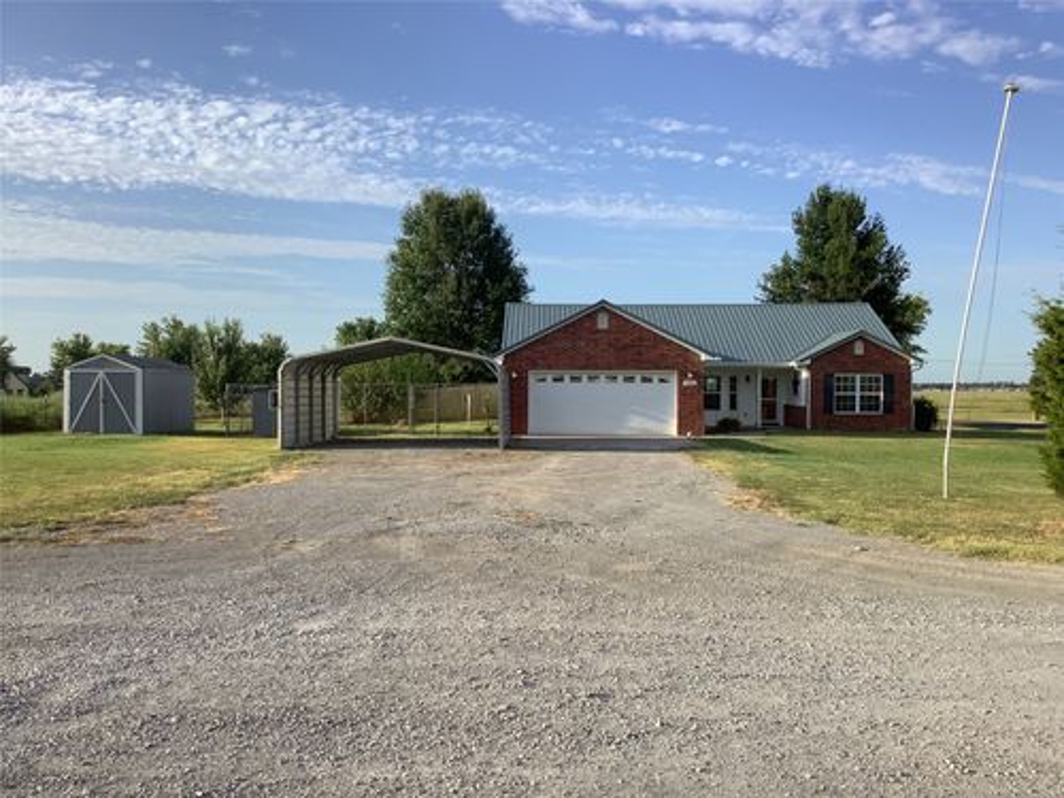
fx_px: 953
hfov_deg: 58.4
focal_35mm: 31
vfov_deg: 45.4
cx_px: 532
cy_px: 399
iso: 25
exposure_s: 1/959
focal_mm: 3.3
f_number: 2.4
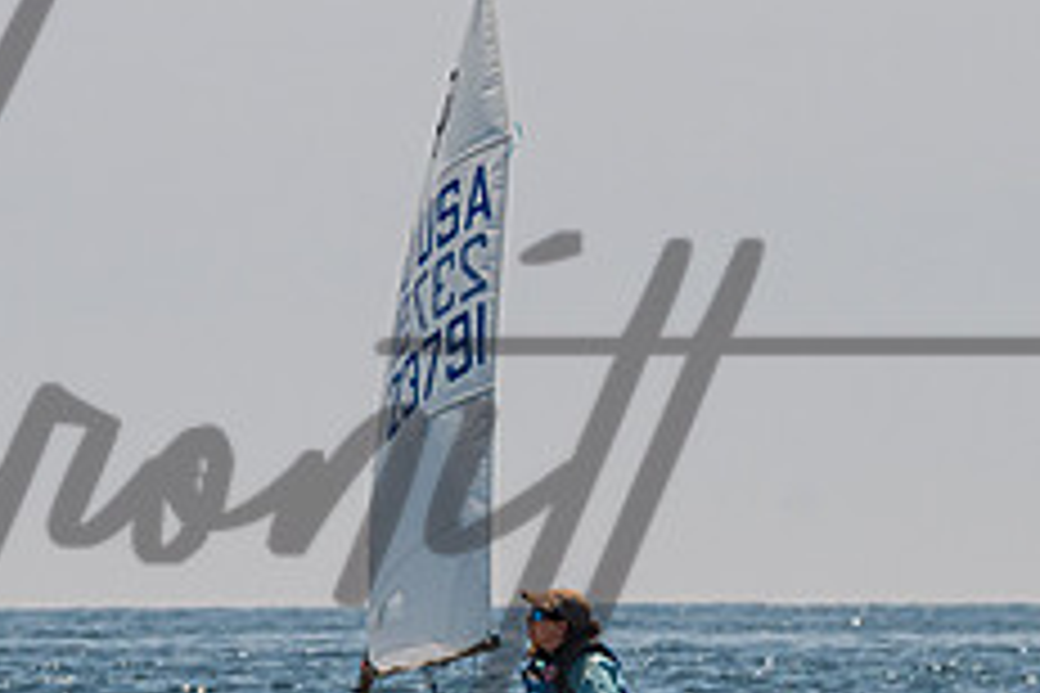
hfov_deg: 2.9
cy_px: 573
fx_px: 20481
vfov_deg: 1.9
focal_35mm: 709
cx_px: 634
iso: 320
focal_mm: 200
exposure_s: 1/2000
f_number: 8
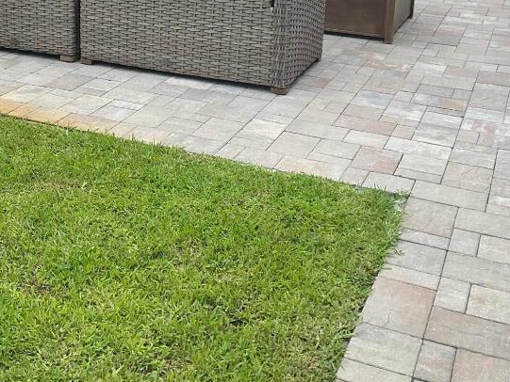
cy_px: 39
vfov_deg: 26.6
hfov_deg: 35.8
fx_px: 781
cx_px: 165
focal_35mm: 53
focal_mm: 3
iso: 25
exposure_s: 1/172
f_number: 1.8
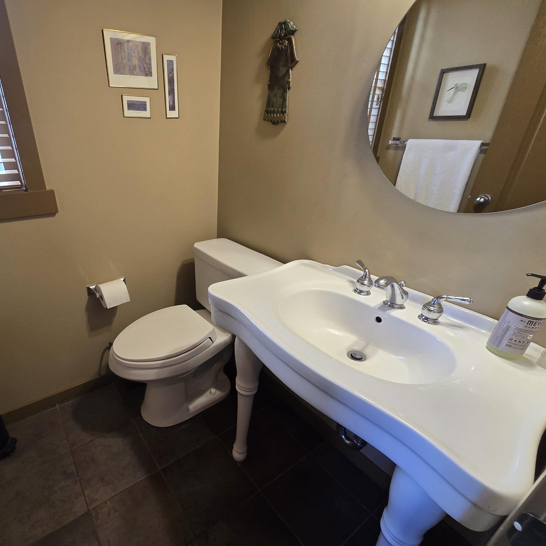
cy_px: 284
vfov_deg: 87.4
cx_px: 205
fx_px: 286
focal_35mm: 16
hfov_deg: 85.7
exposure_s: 1/60
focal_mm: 2.2
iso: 200
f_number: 2.2
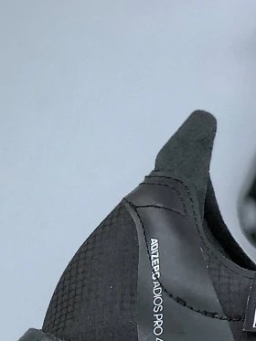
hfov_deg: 6.7
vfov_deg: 8.9
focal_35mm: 220
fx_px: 2168
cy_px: 430
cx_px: 361
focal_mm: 6.6
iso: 25
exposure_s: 1/50
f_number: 2.8
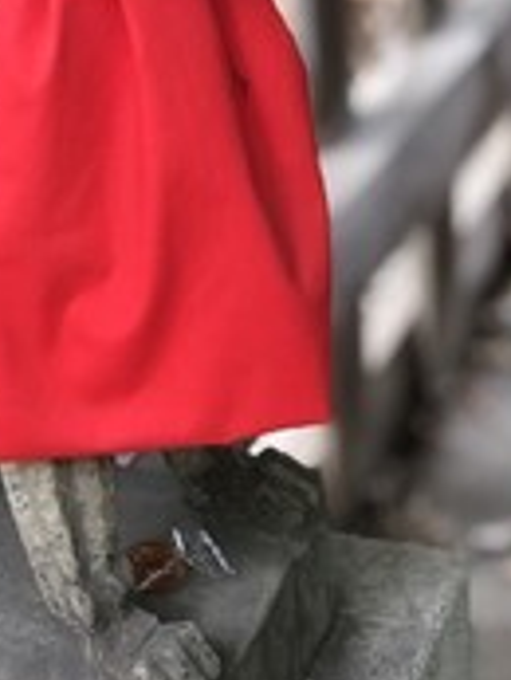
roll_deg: +7.2
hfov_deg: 9.9
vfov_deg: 13.2
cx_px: -90
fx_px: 2909
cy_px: 79
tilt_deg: -21.4
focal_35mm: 148
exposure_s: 1/30
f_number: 2.8
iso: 64
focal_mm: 6.6
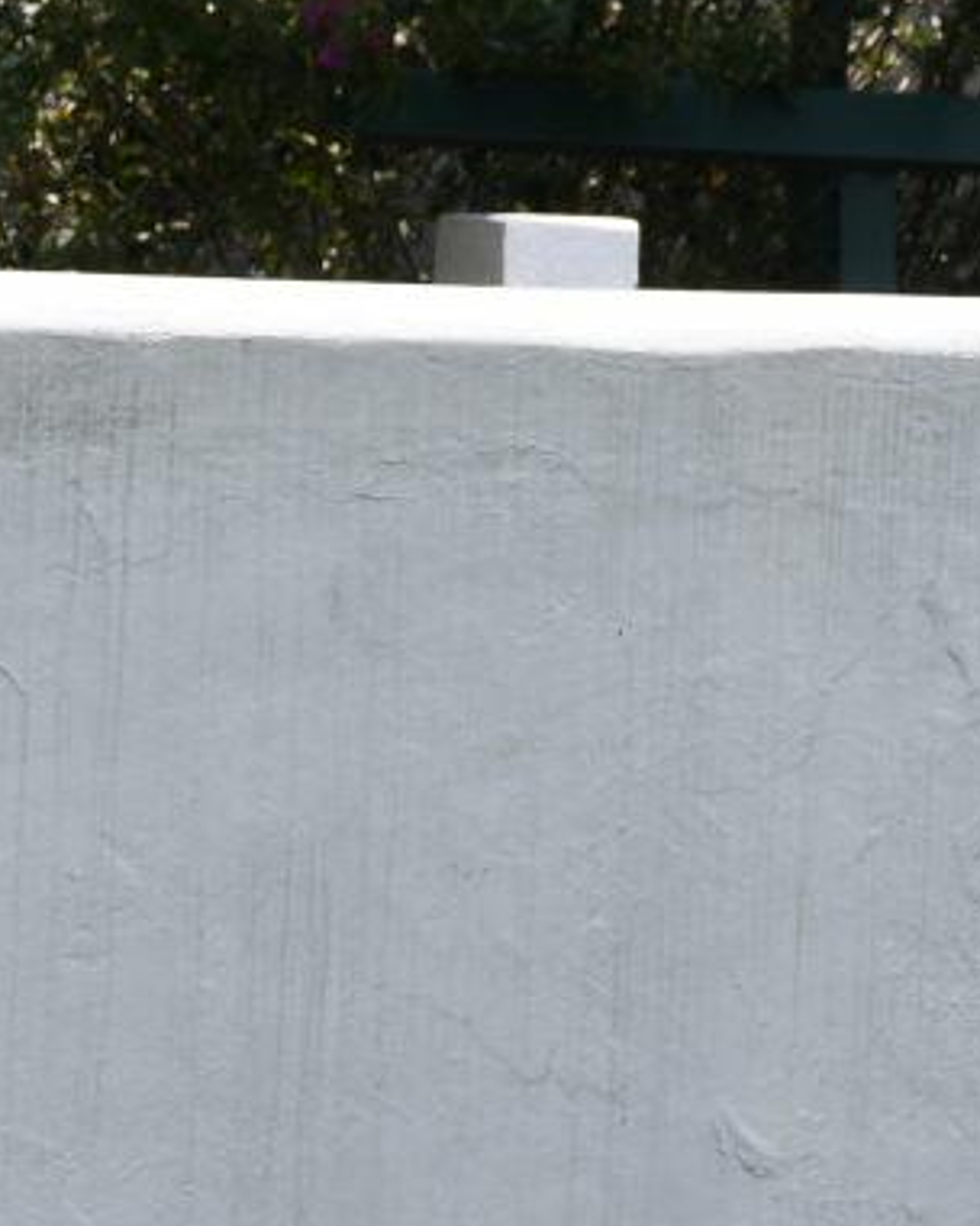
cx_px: -722
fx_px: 25234
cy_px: 519
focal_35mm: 696
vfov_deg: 2.8
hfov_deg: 2.2
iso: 160
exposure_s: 1/250
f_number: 8
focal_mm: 116
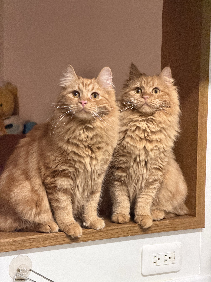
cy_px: 141
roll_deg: -1.5
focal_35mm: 100
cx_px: 106
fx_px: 813
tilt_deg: -5.8
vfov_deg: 19.6
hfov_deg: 14.8
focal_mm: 16.89
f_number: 2.8
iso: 800
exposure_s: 1/40
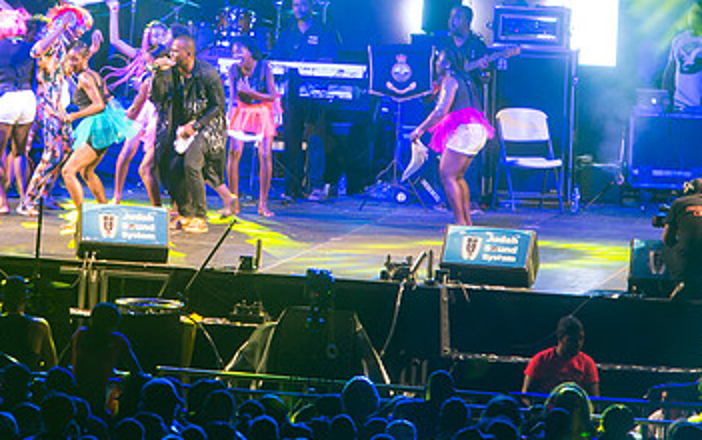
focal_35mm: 353
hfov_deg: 5.9
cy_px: 64
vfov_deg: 3.7
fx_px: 6759
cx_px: 176
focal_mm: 210
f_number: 5.6
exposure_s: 1/60
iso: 2500
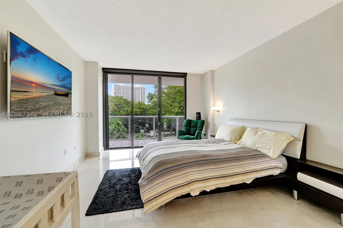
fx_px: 157
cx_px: 172
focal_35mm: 16
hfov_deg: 95.0
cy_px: 114
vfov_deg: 72.1
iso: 640
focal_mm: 16.5
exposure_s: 1/15
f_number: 13
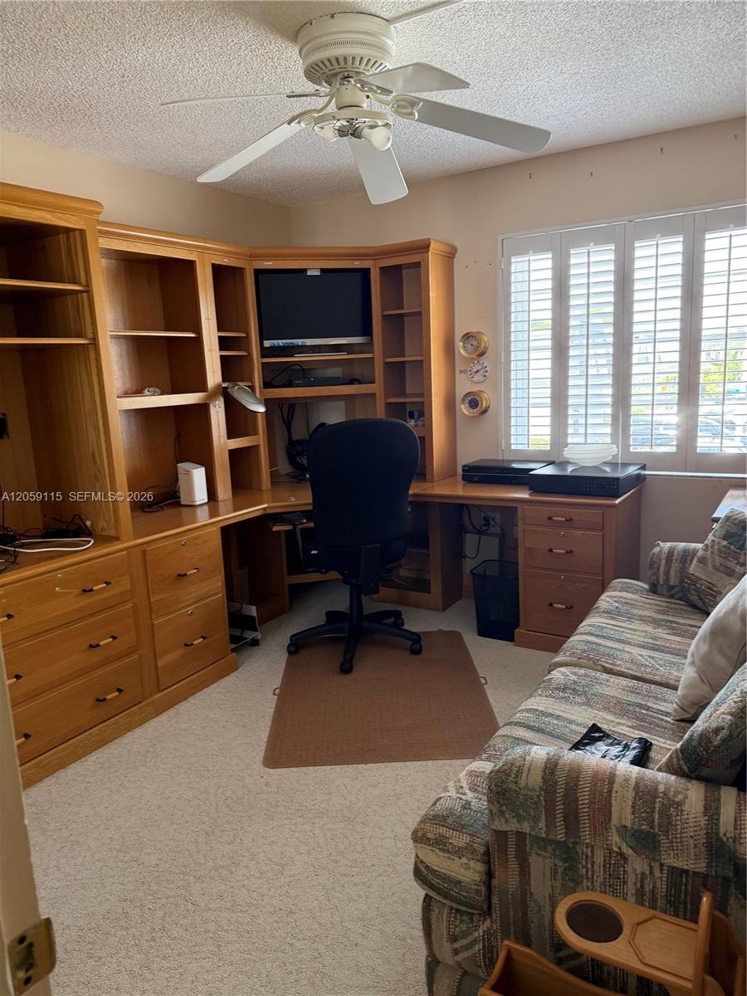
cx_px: 374
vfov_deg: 71.6
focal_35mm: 24
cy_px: 498
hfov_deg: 56.8
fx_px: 691
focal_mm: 6.76
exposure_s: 1/100
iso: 200
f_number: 1.78
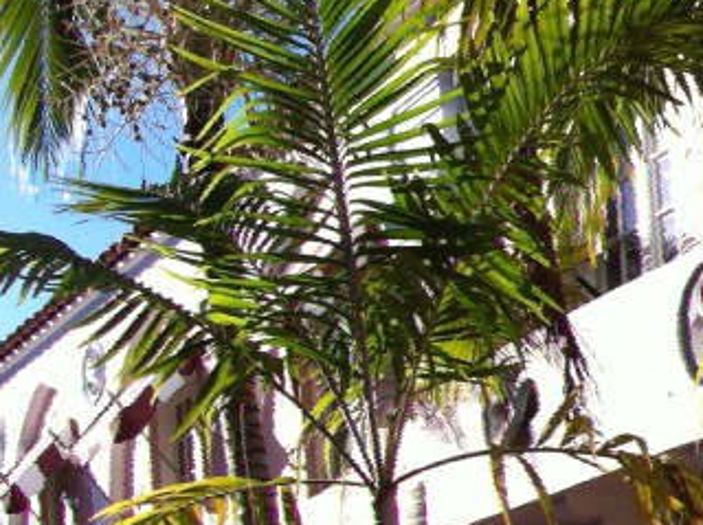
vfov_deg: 12.9
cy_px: 633
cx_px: 228
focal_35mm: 112
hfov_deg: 17.5
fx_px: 2271
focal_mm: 3.85
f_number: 2.8
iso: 80
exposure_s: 1/862
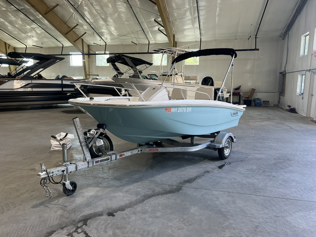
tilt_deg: -7.1
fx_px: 237
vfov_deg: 53.1
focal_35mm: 26
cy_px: 118
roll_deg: -0.1
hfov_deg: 67.3
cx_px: 158
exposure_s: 1/121
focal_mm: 5.7
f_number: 1.5
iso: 50
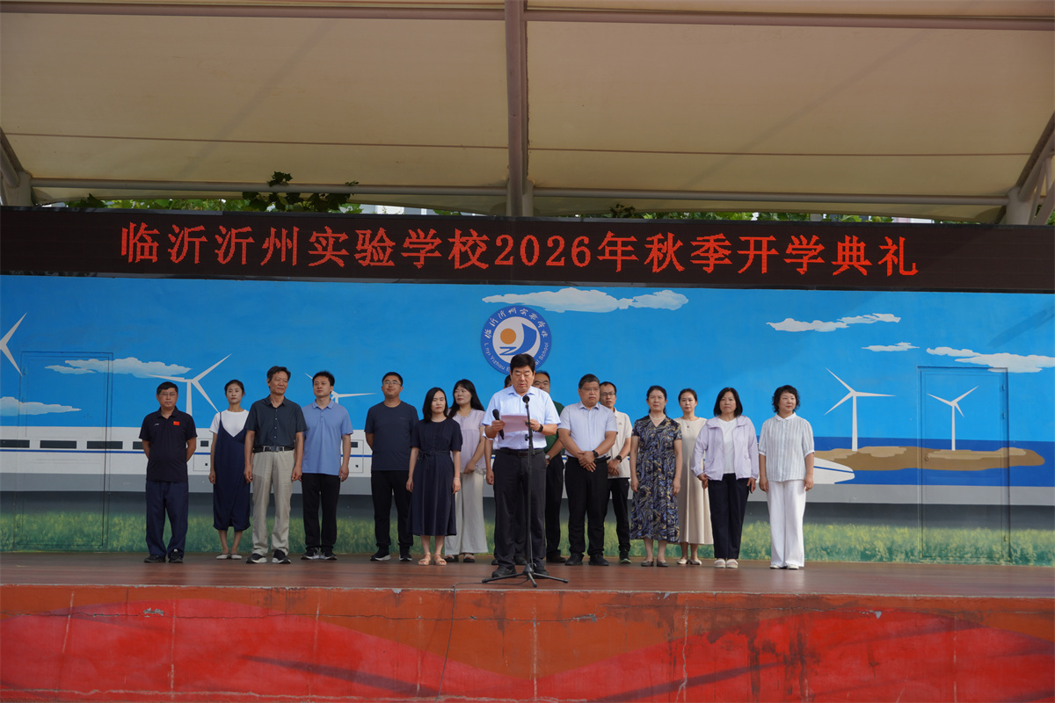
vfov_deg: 23.2
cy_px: 352
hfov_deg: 34.2
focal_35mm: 58
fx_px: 1714
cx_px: 528
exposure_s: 1/160
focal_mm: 39
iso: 100
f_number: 5
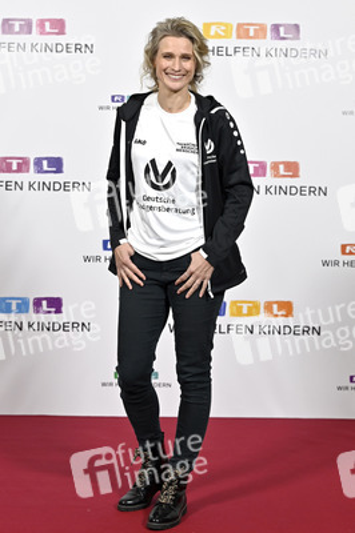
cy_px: 266
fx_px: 815
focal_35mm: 55
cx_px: 178
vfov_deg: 36.3
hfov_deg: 24.6
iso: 800
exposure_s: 1/400
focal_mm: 55
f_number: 4
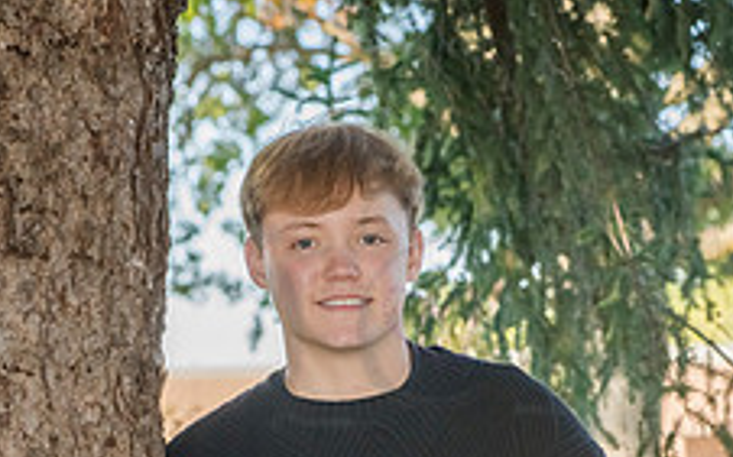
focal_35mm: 213
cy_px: 616
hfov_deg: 9.8
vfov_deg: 6.1
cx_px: 444
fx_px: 4253
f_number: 9
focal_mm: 105
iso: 800
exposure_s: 1/250
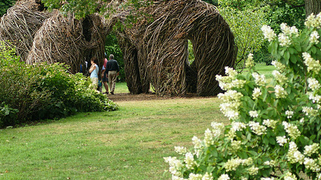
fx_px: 1256
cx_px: 185
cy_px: 84
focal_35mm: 148
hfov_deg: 14.6
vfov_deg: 8.2
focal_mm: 75
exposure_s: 1/1250
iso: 1600
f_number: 4
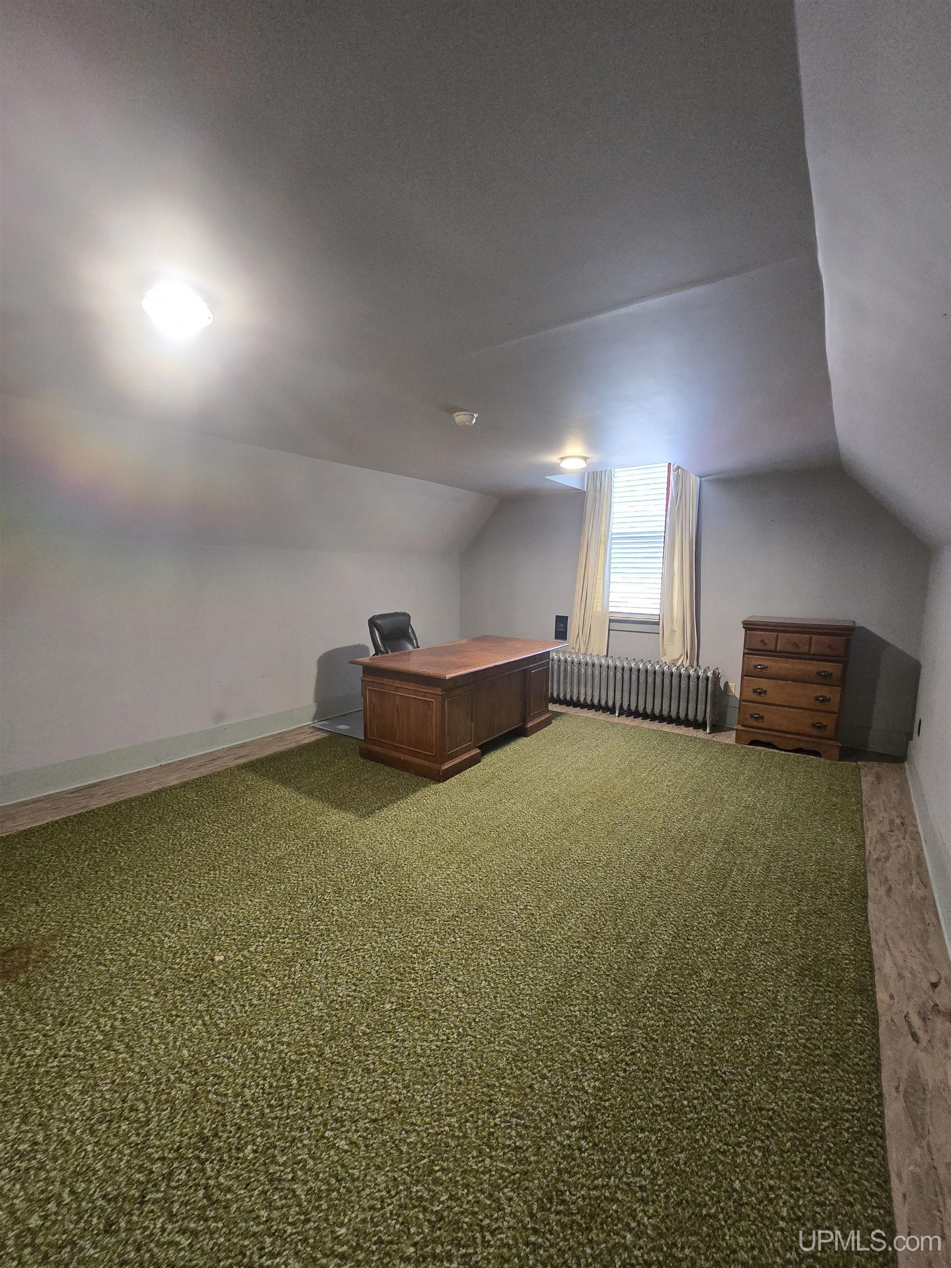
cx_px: 476
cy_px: 634
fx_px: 476
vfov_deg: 106.2
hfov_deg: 89.9
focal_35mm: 13
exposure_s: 1/60
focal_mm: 2.2
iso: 800
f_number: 2.2
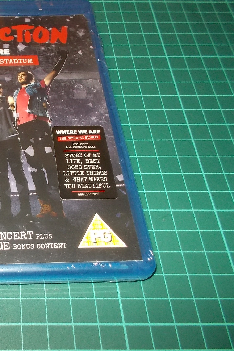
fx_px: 400
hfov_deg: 30.3
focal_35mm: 41
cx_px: -2
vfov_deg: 47.4
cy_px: 174
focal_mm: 4.1
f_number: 3.3
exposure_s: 1/30
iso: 200
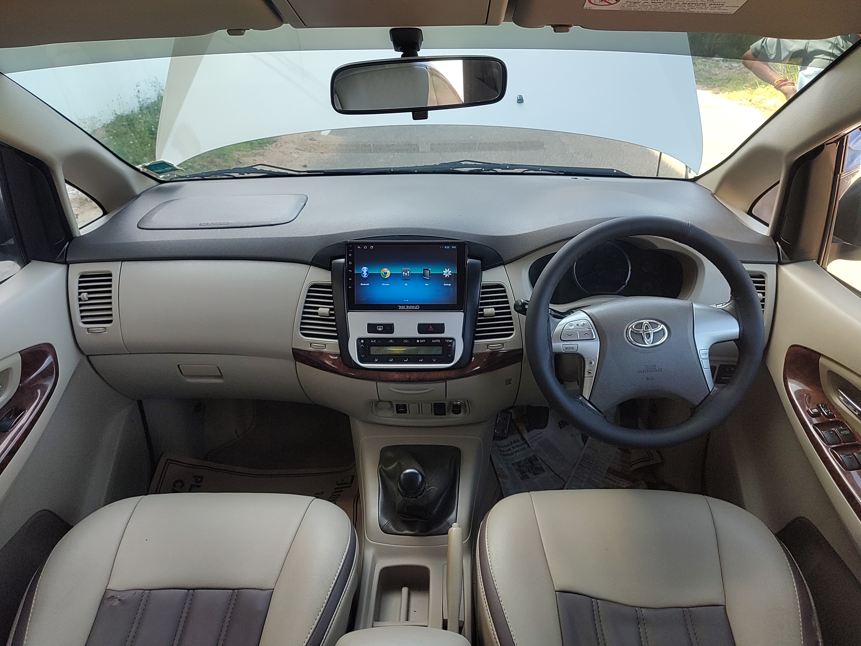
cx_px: 430
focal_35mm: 23
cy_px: 323
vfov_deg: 58.9
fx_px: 572
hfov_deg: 73.9
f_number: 1.8
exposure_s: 1/159
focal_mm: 5.56
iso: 100
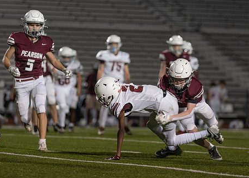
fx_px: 1873
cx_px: 135
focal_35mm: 265
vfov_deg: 5.4
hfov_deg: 7.6
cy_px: 91
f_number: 2.8
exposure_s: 1/1000
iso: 1600
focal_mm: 185
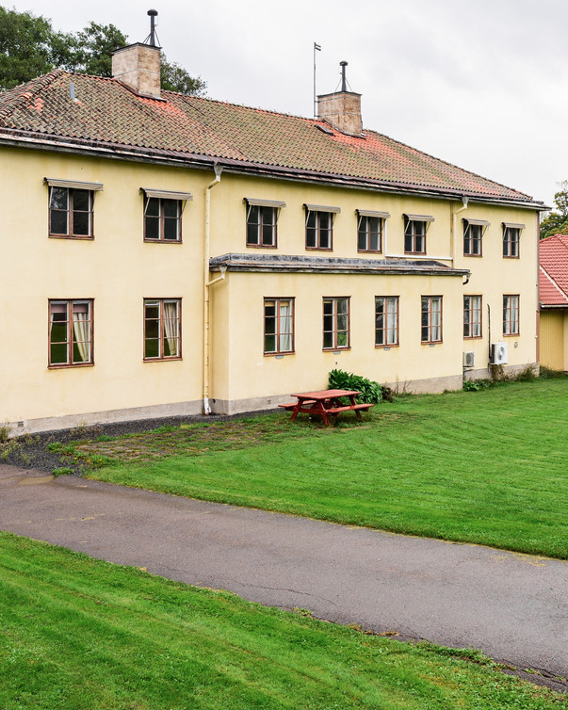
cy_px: 284
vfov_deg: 42.7
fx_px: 904
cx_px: 279
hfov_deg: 34.9
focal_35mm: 43
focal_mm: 24
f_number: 8
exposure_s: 1/30
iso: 100
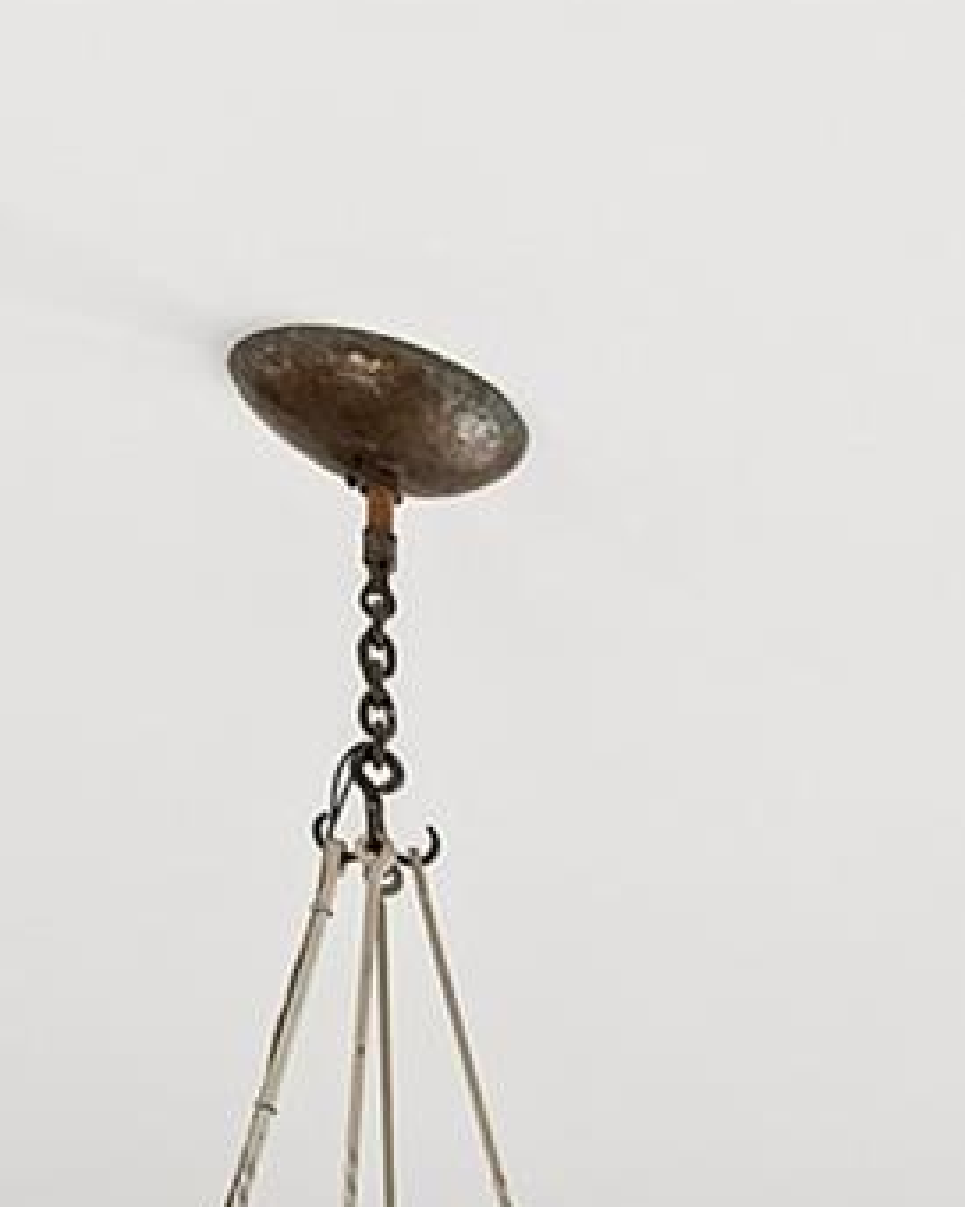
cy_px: 2398
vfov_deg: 15.8
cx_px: 2267
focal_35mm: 96
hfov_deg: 12.7
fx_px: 3427
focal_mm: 17
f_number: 9
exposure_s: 1/60
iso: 250
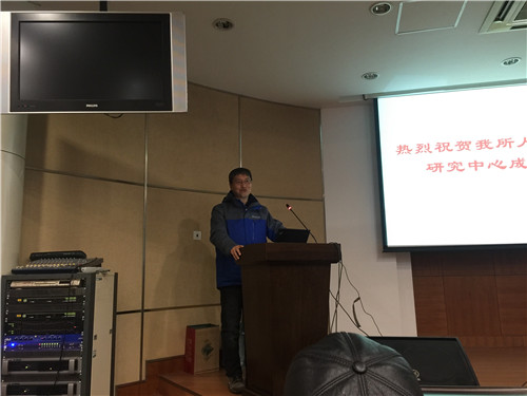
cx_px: 264
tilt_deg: +10.4
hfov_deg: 61.7
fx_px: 442
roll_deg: +0.4
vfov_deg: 48.2
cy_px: 198
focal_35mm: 29
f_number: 2.2
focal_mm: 4.15
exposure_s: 1/8
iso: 125
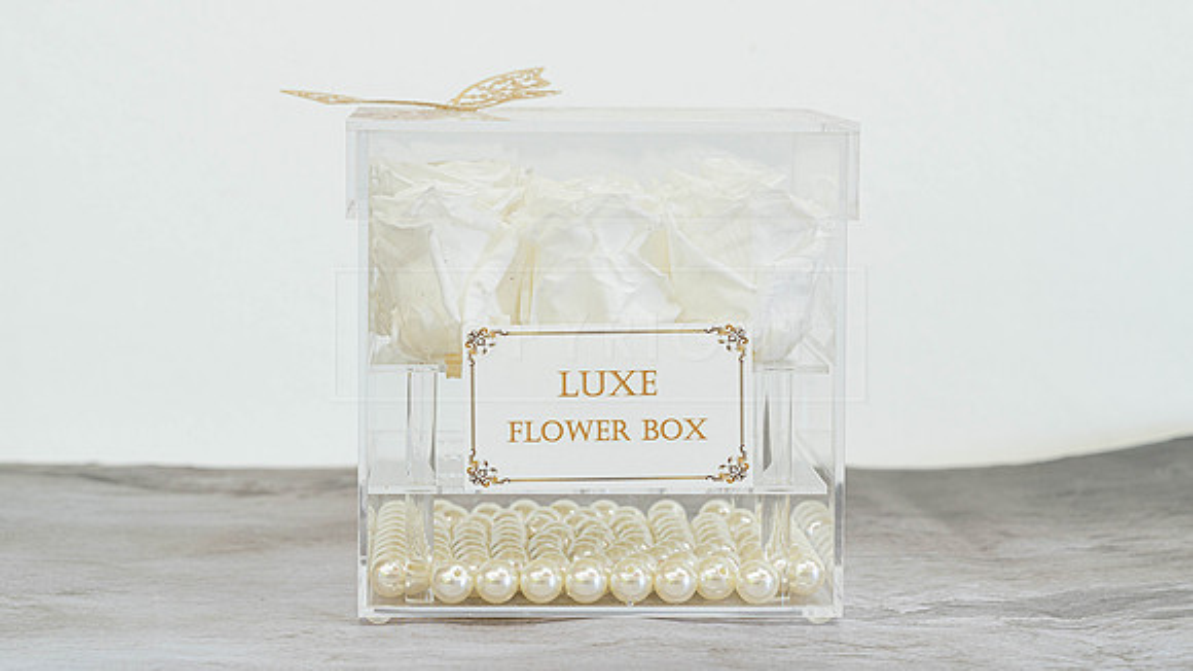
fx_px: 3352
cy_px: 227
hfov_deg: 20.2
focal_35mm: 106
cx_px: 573
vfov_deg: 11.4
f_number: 7.1
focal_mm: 85
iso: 160
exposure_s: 1/5
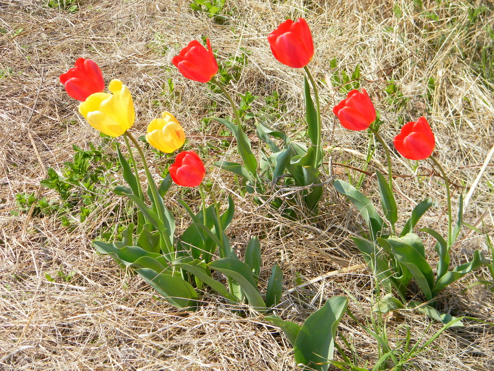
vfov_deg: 17.8
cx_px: 247
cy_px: 186
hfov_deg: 23.6
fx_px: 1184
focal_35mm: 83
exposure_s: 1/455
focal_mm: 15.1
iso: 80
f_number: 4.5
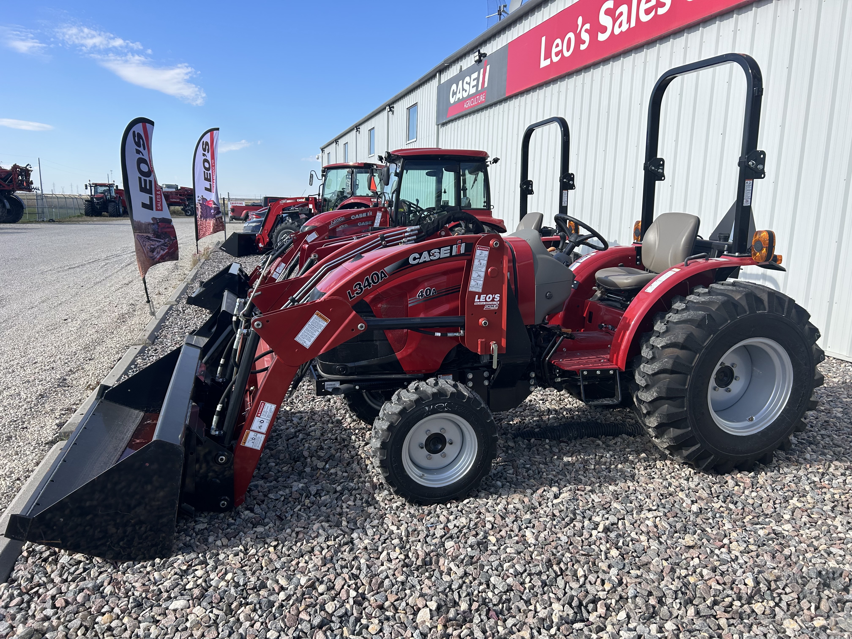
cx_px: 426
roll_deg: -1.6
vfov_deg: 53.1
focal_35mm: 26
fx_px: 640
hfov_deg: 67.3
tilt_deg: -9.9
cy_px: 320
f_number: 1.5
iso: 50
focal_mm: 5.7
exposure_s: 1/2841
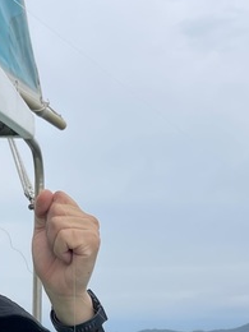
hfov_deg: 17.8
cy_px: 449
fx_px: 786
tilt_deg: -4.2
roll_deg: -0.1
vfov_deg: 21.3
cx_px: 50
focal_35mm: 82
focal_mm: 5.1
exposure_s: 1/2857
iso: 32
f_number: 1.6
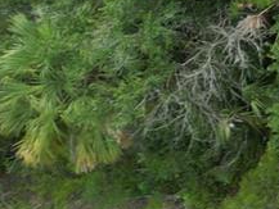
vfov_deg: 7.8
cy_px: -290
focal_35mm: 177
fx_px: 1427
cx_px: 833
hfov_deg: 9.1
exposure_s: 1/400
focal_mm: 6.72
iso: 100
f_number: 1.7
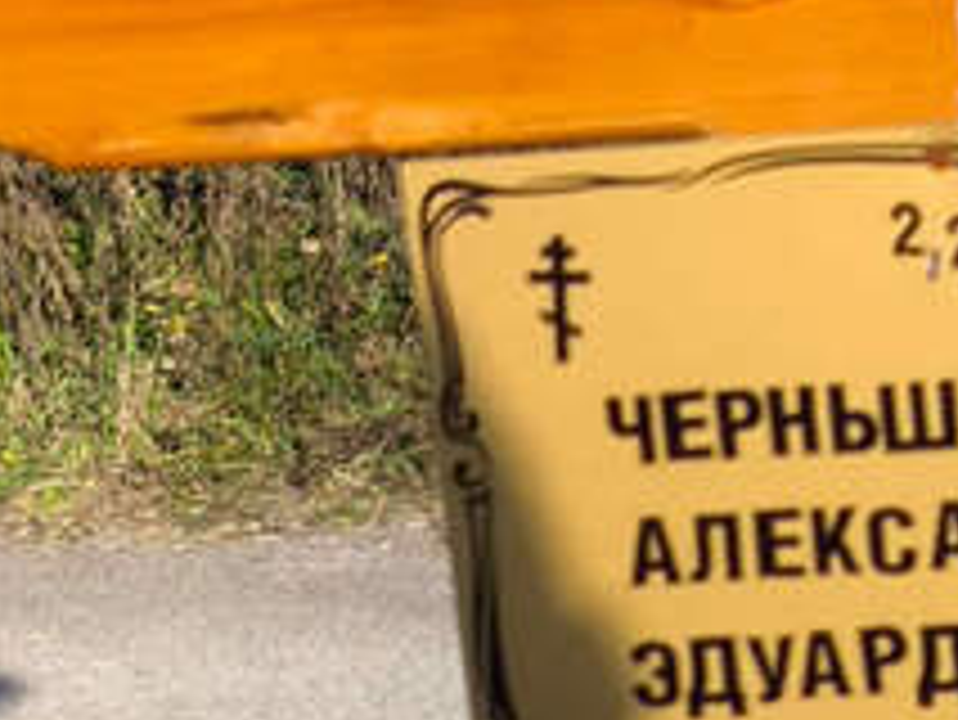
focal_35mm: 188
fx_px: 5206
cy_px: 792
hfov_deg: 10.4
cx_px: 1104
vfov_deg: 7.9
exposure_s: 1/569
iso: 50
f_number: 1.7
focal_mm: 4.71
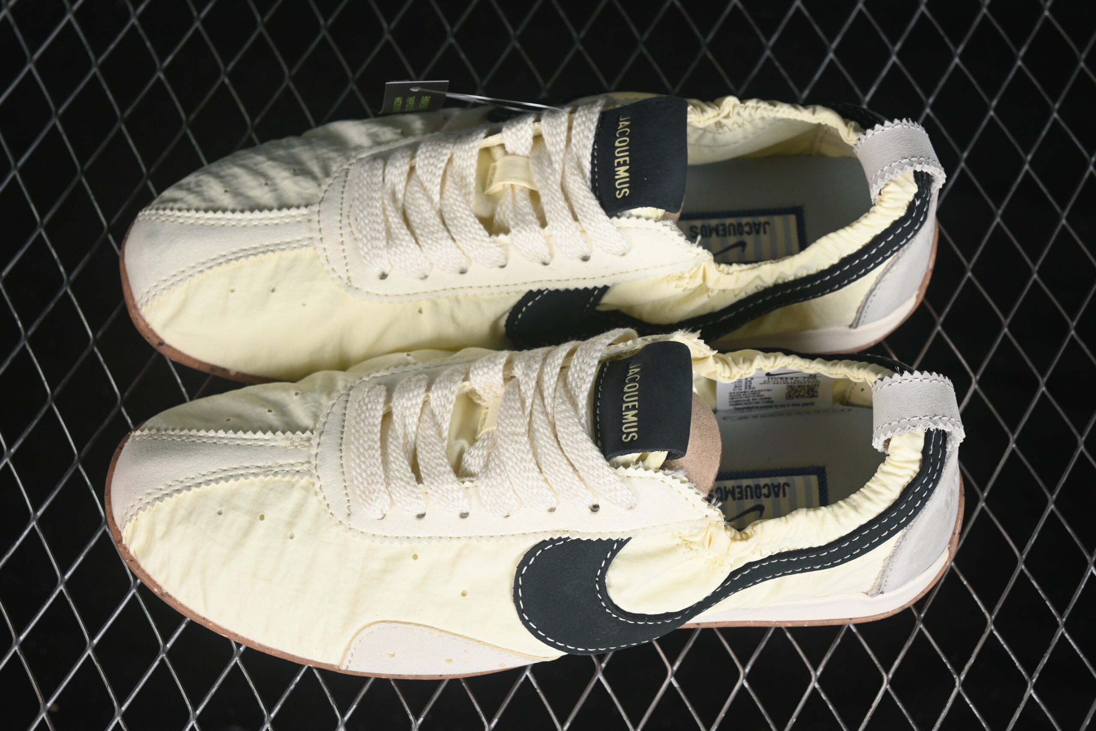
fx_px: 2283
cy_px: 366
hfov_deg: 27.0
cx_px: 548
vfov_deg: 18.2
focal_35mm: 75
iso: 160
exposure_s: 1/80
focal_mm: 50
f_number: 7.1
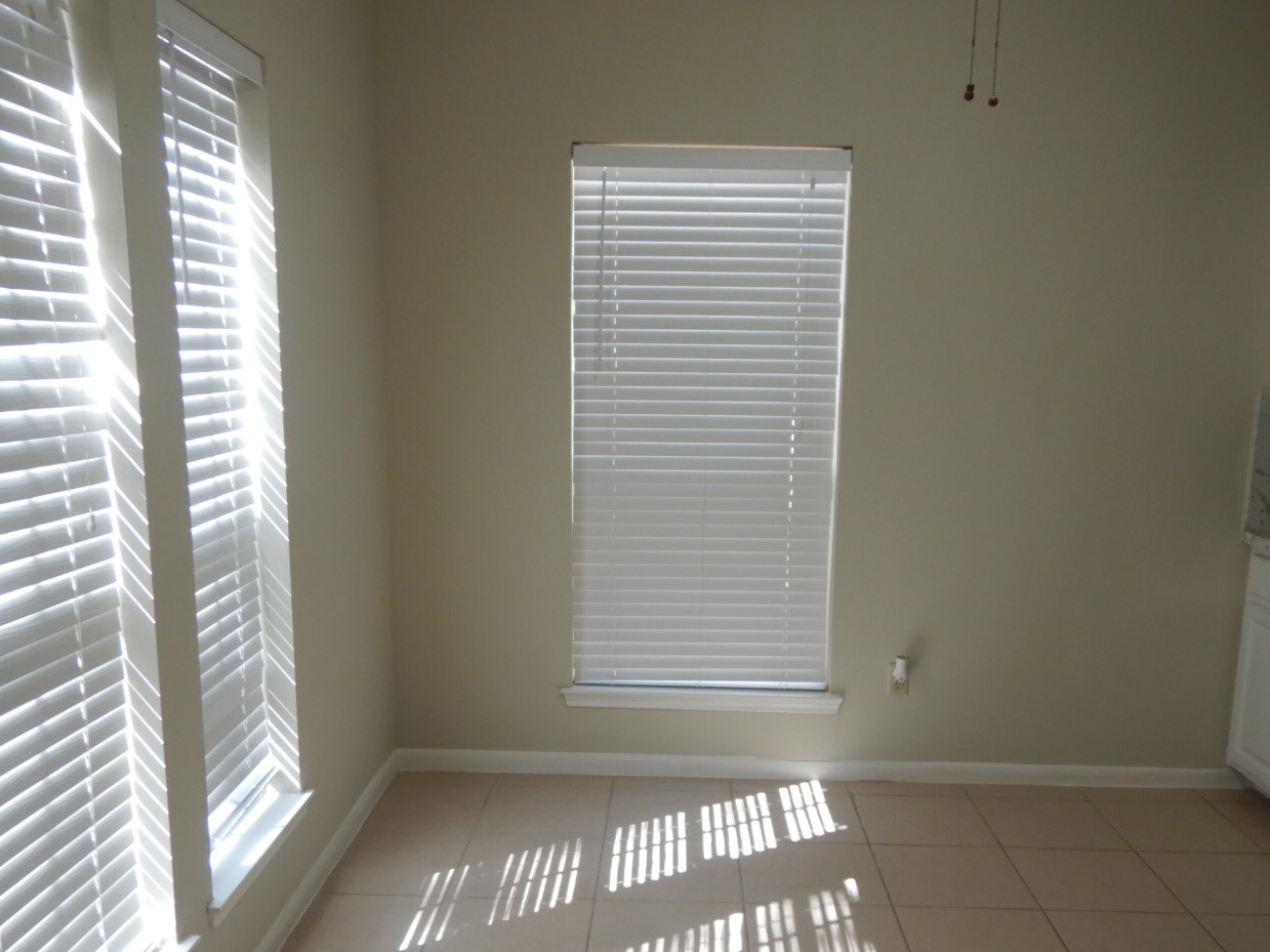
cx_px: 686
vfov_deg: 45.1
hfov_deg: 58.3
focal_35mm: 31
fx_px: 1137
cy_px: 586
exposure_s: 1/60
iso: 125
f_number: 2.8
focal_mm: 4.3
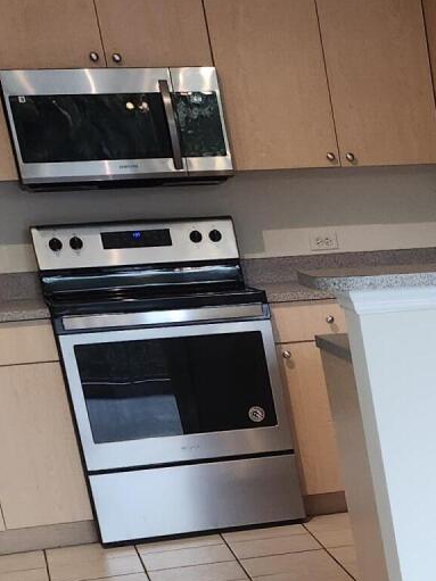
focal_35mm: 90
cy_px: 749
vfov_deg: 20.0
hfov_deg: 14.0
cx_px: 853
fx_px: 1512
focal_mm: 5.54
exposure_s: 1/120
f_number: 1.8
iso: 200
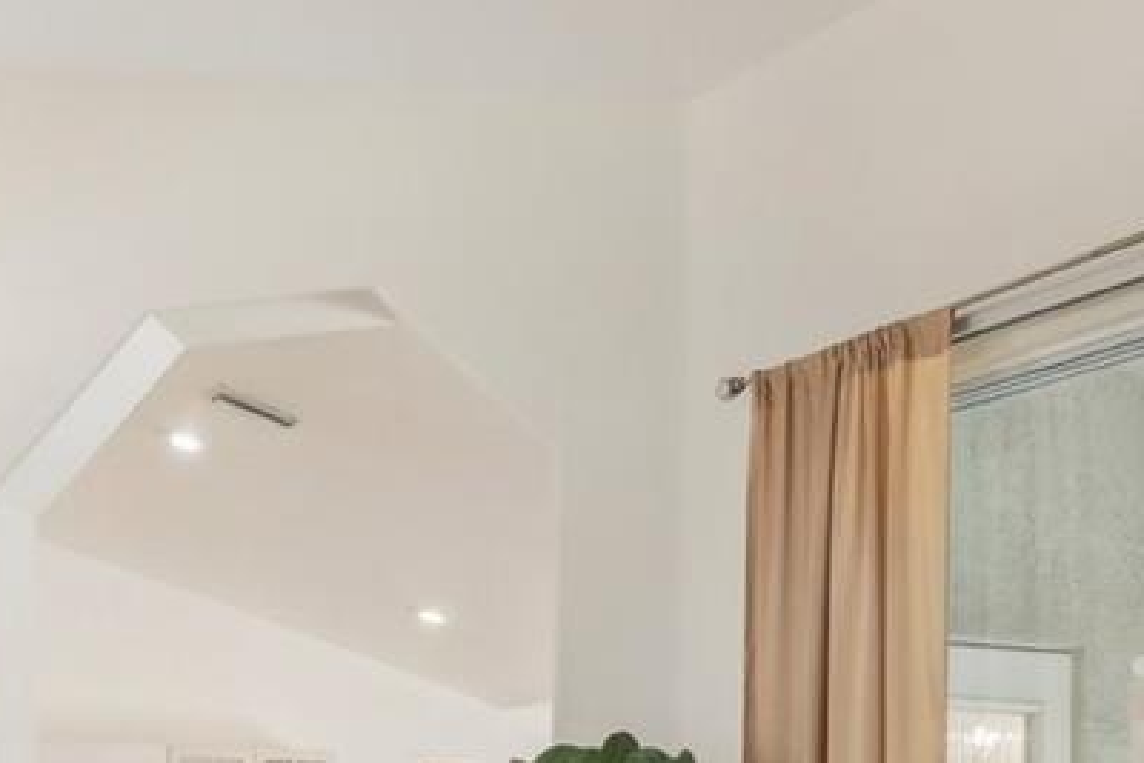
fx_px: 2034
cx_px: 143
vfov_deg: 19.7
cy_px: 963
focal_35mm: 64
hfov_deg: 30.2
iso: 400
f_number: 8
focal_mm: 16
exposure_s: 1/25
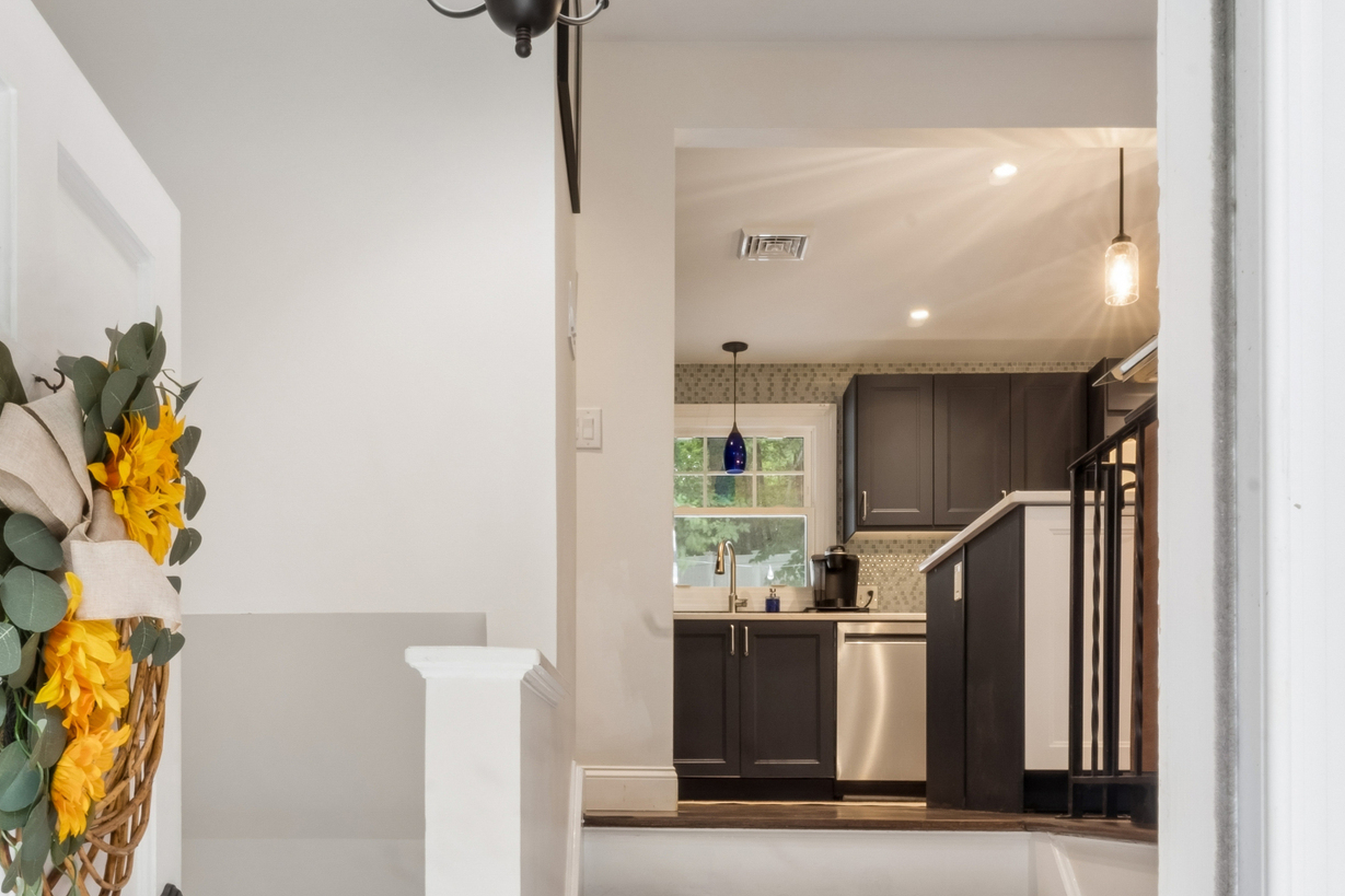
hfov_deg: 54.2
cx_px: 570
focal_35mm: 35
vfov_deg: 35.8
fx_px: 1307
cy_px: 792
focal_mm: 14
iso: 100
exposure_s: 1.6
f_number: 22
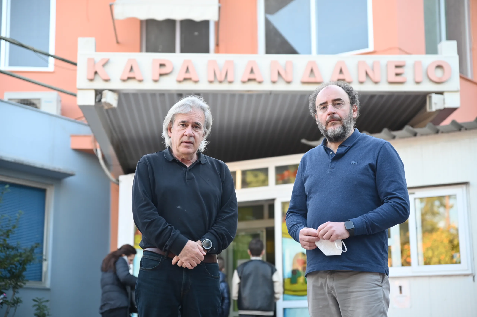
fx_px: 927
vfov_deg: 19.4
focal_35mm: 70
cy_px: 158
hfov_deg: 28.9
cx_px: 238
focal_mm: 70
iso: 400
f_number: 2.8
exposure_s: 1/400
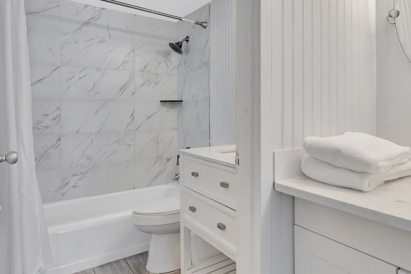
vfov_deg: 51.0
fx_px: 285
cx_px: 276
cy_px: 110
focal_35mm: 25
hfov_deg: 69.3
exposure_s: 1/10
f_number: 8
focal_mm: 15
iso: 500
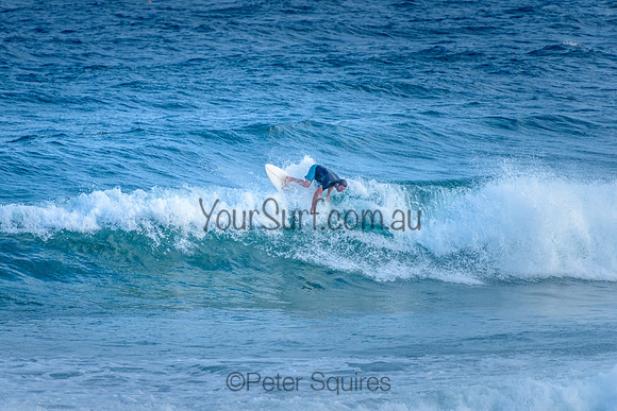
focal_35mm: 491
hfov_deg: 4.2
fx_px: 8410
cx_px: 239
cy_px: 159
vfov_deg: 2.8
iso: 450
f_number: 5.6
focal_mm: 400
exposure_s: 1/1250
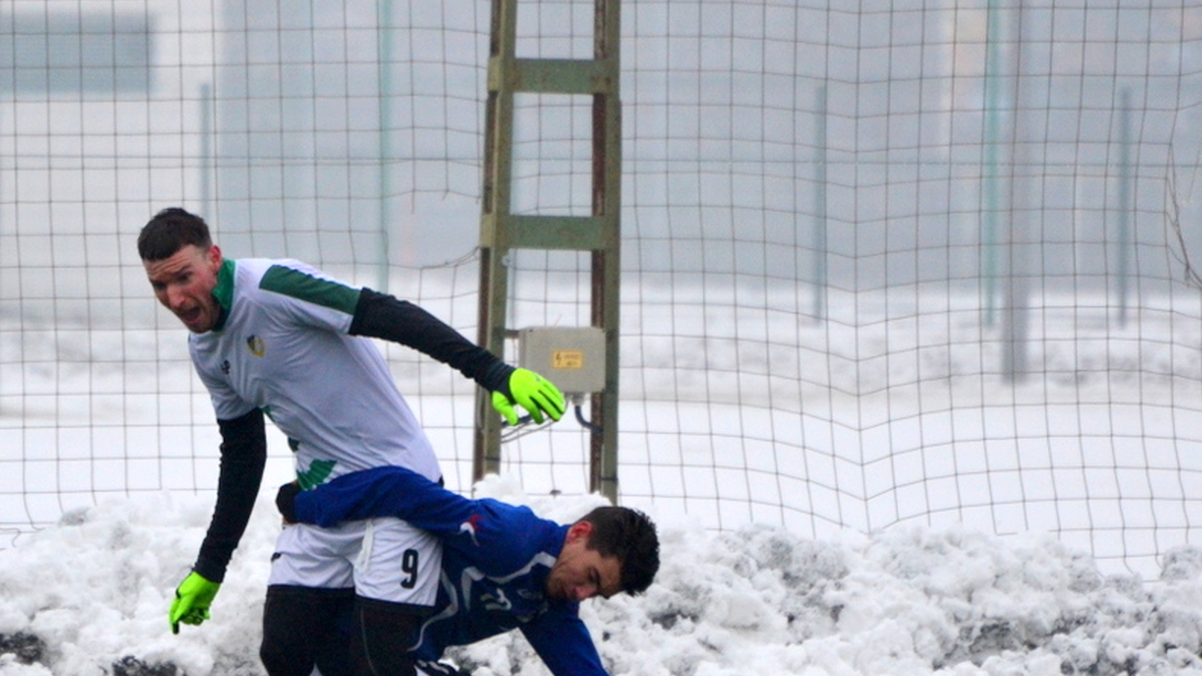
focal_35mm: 715
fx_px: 22784
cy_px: 518
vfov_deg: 1.7
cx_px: 429
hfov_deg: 3.0
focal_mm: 300
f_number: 5.6
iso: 1250
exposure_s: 1/1250
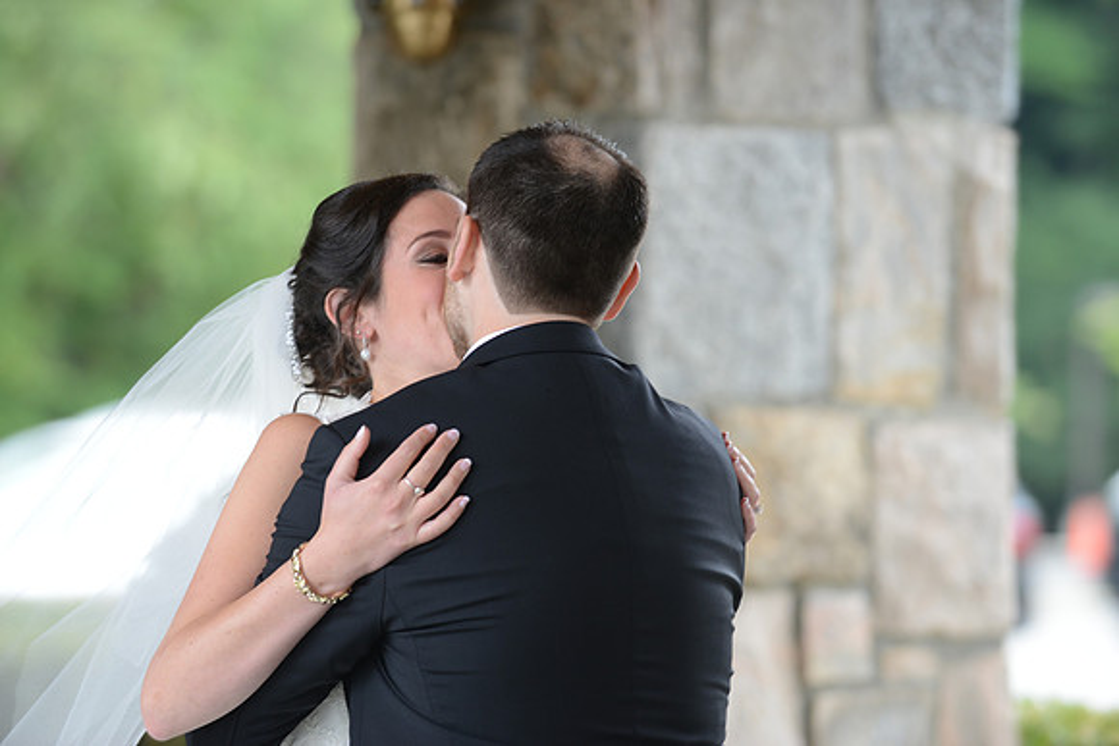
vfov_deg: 6.9
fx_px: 6218
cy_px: 373
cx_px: 560
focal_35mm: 200
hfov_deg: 10.3
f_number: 5
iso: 320
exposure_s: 1/125
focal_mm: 200
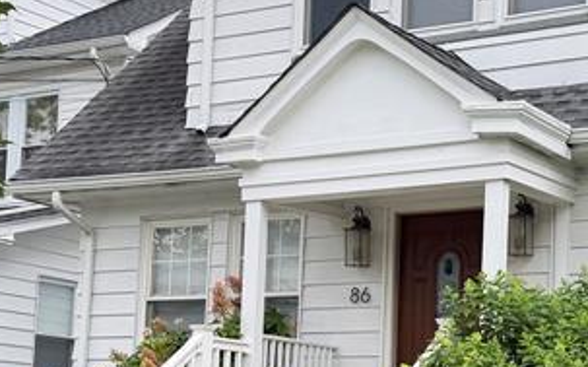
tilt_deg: +5.9
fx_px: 1377
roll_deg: -1.6
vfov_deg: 15.1
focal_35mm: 86
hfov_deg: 23.9
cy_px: 301
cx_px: 435
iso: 100
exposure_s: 1/955
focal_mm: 6.76
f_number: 1.78
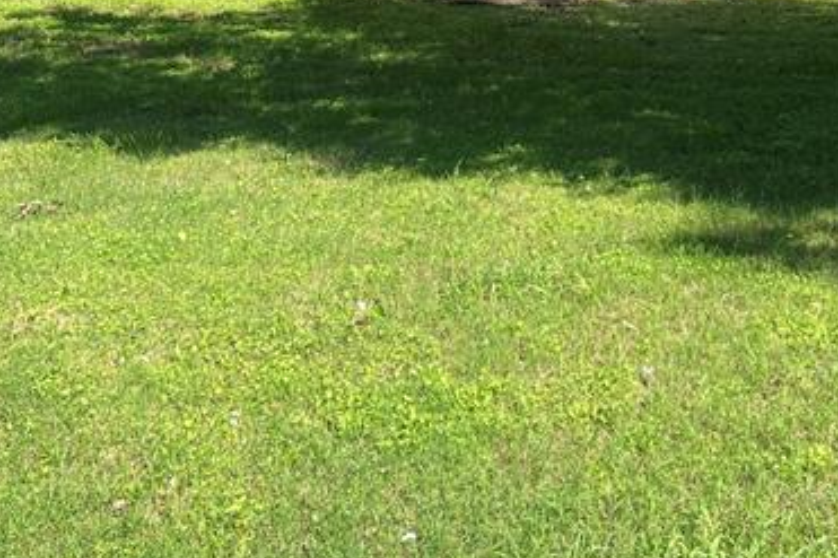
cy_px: -104
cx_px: 562
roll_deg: -1.2
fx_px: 1303
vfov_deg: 22.4
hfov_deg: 35.3
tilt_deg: -4.6
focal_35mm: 56
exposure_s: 1/1621
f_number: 1.5
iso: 50
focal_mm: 5.7
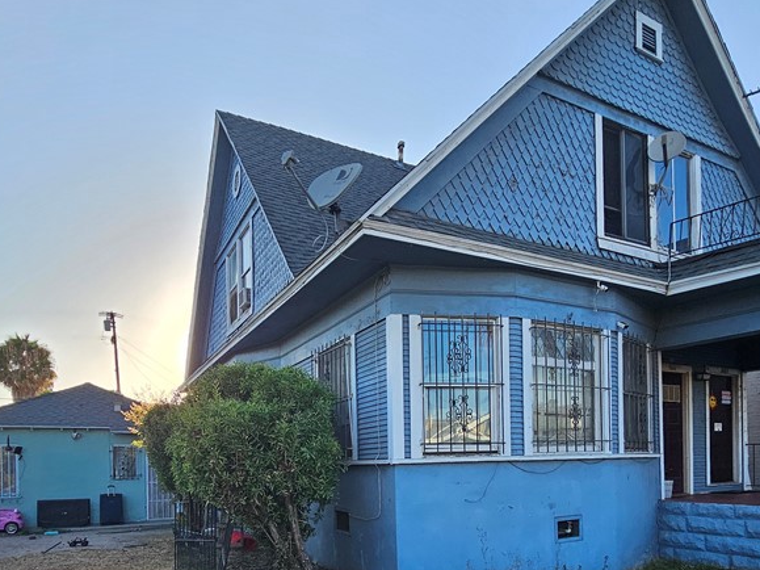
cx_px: 403
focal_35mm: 23
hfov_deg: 73.9
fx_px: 505
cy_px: 456
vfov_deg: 54.8
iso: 80
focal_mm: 2.2
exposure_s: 1/1000
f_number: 2.2
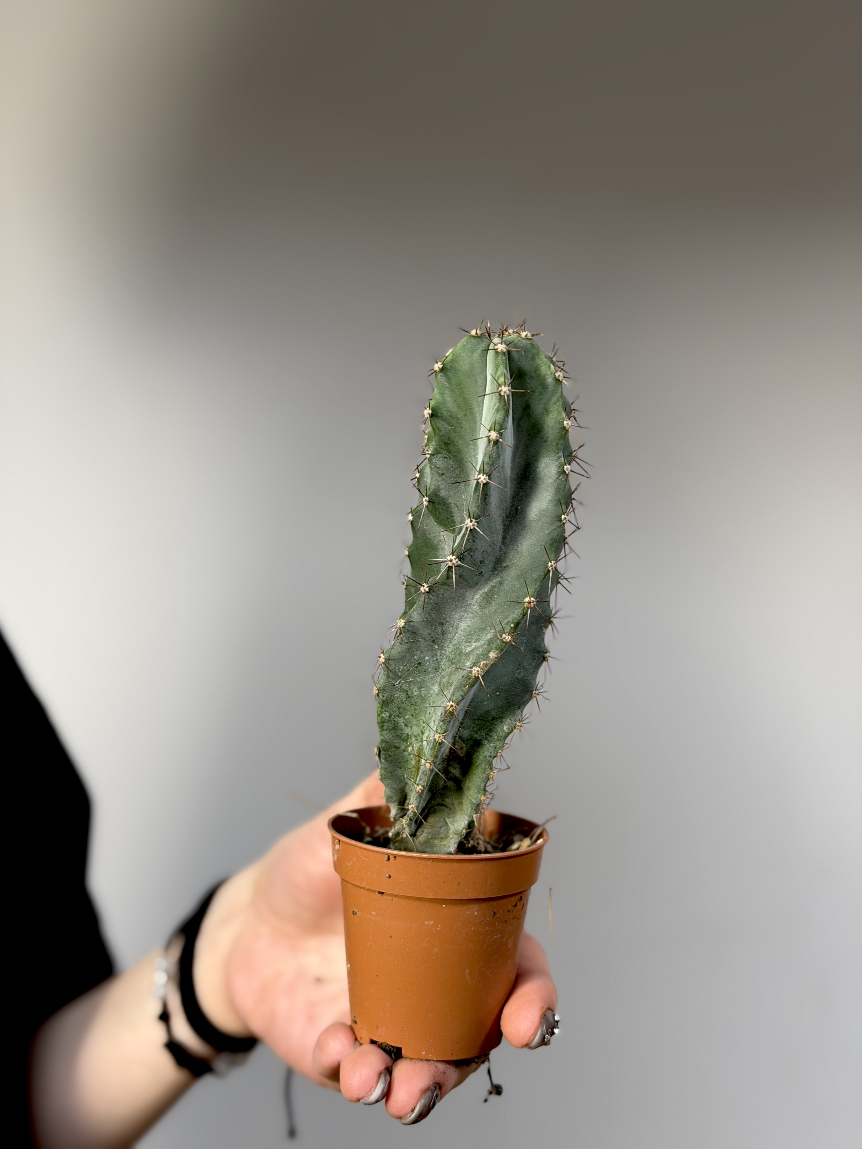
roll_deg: +2.1
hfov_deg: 30.3
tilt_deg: -4.0
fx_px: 1594
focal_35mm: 48
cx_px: 431
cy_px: 574
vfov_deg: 39.7
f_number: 1.78
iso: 100
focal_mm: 6.76
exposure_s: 1/110
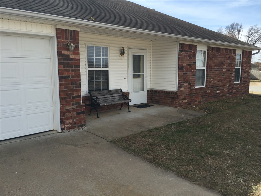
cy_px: 98
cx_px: 130
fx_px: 219
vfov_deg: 48.2
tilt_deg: -7.4
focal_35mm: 29
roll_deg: +0.0
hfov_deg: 61.7
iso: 32
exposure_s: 1/1068
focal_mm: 4.15
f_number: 2.2
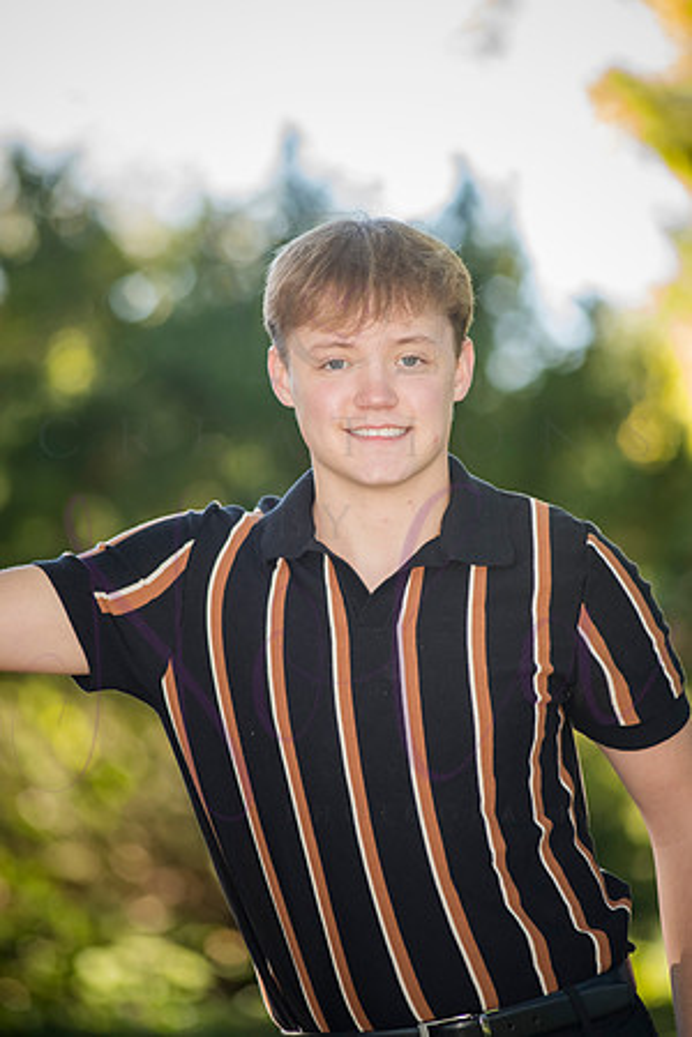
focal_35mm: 170
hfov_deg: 8.1
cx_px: 346
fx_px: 4901
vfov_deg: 12.1
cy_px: 518
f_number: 4
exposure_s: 1/400
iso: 800
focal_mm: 170
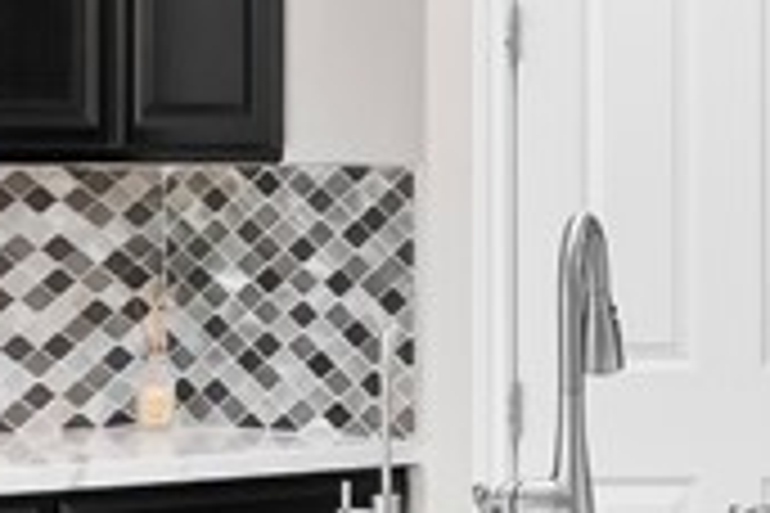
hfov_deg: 10.8
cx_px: 648
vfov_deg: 7.2
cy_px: 184
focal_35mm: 190
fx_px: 4064
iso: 400
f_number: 8
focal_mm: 20
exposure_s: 1/5
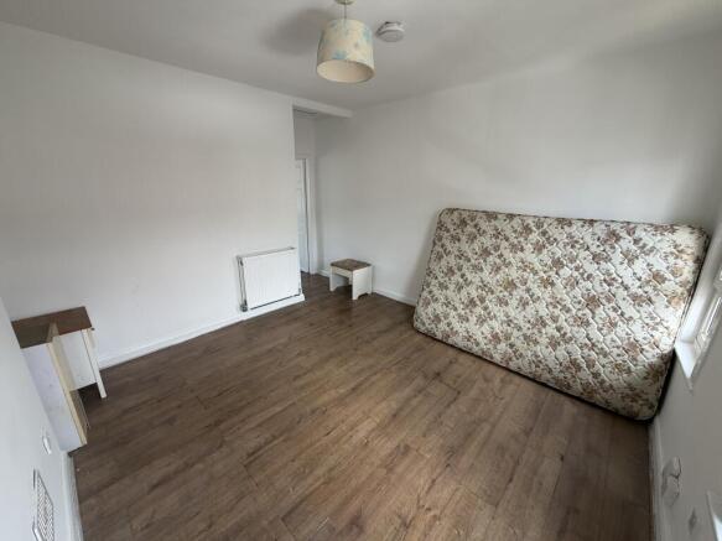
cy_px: 270
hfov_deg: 102.1
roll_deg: -0.6
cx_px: 361
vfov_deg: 85.7
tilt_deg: -15.5
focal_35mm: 14
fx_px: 292
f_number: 2.2
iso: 100
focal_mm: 2.22
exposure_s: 1/121
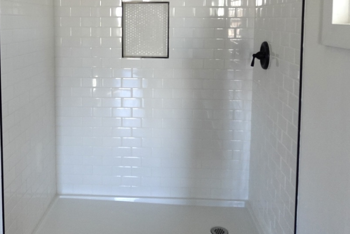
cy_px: 46
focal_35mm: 36
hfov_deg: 52.8
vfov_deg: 35.7
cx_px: 143
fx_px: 350
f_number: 1.8
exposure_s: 1/80
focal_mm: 6.9
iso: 500
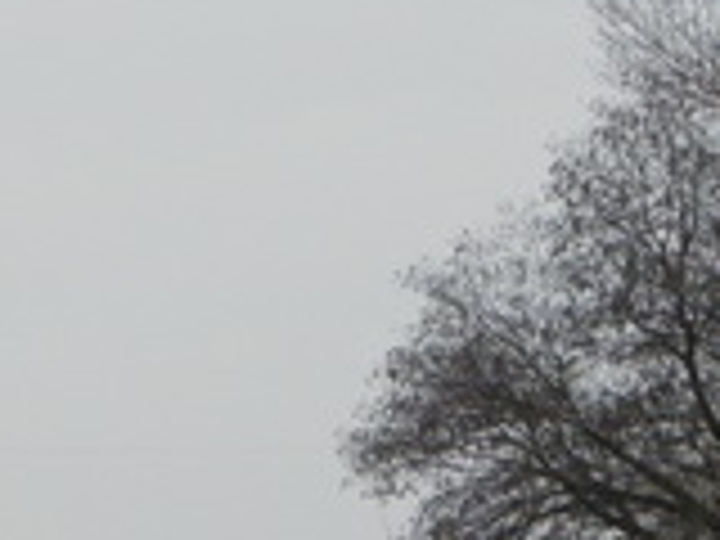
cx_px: -108
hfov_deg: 4.2
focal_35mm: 466
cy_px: 668
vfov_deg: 3.2
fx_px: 9693
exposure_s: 1/320
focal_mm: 26.8
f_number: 10
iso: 400
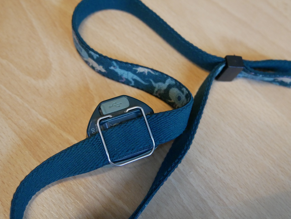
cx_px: 146
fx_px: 353
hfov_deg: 44.8
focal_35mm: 42
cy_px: 110
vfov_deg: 34.4
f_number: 4
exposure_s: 1/30
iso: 3200
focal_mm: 21
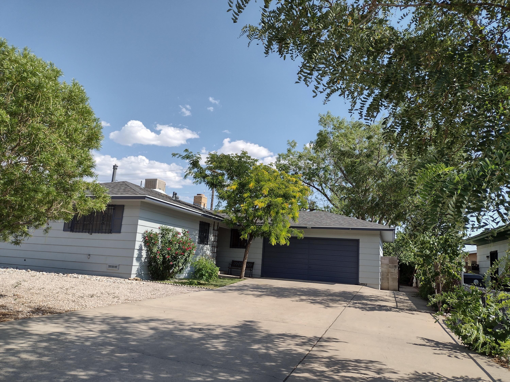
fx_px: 398
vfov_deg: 51.4
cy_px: 191
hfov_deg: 65.3
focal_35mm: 27
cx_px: 255
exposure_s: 1/1707
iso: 100
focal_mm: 4.71
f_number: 1.7
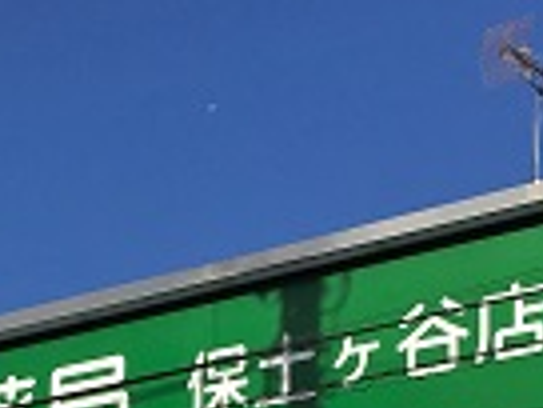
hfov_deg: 19.1
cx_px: 124
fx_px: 1600
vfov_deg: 13.4
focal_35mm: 102
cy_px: 676
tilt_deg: +8.9
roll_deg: -0.5
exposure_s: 1/3663
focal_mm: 4.15
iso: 25
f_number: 2.2
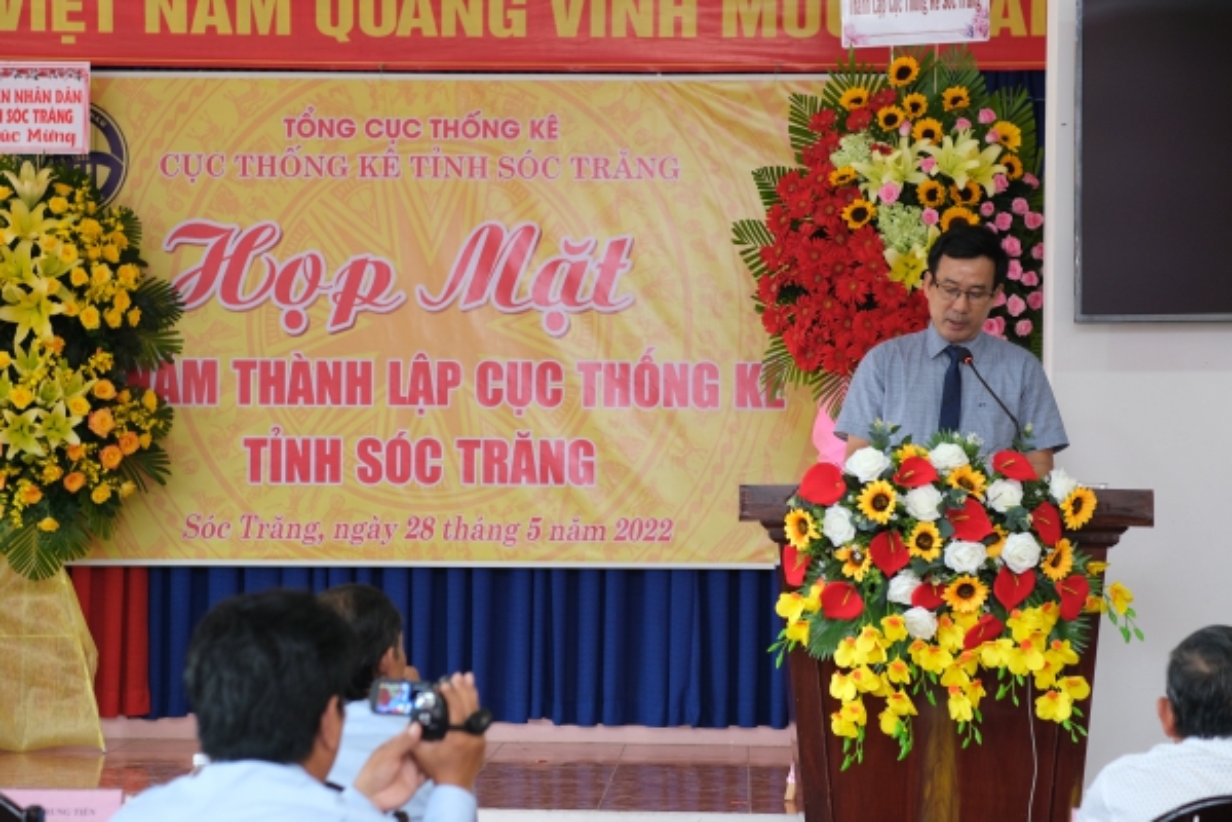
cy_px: 411
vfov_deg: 16.3
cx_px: 616
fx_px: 2874
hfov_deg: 24.2
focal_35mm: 84
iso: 1250
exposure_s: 1/160
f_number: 2.8
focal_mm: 56
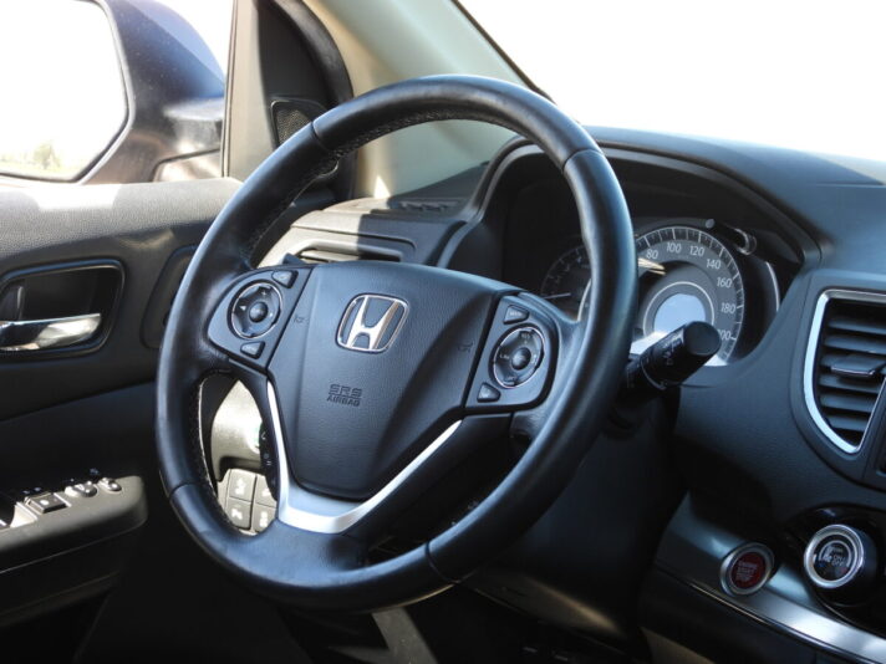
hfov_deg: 21.5
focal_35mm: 91
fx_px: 2329
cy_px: 332
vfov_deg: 16.2
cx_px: 443
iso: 100
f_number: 3.5
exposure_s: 1/60
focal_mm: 16.3
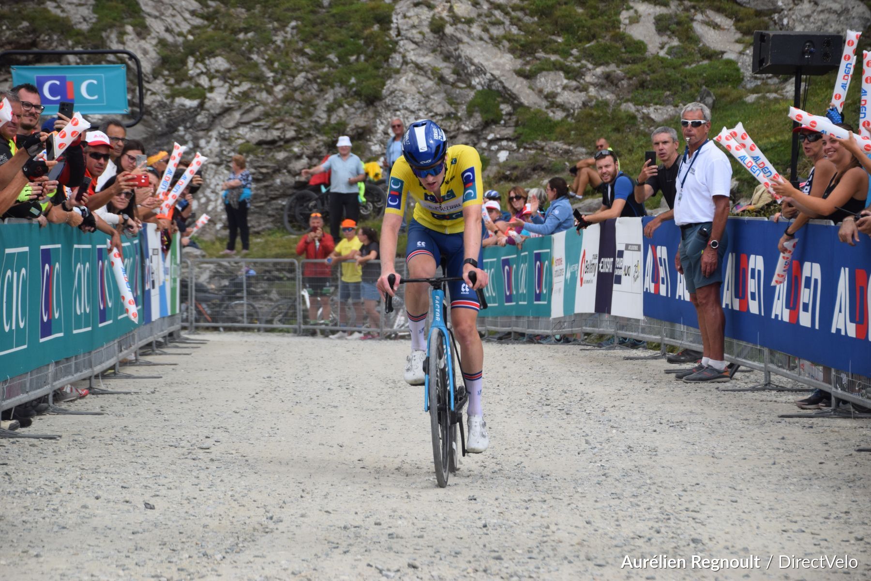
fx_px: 3992
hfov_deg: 12.5
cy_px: 290
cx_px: 436
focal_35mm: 165
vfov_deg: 8.3
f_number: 6.3
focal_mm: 110
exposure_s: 1/1600
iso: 400
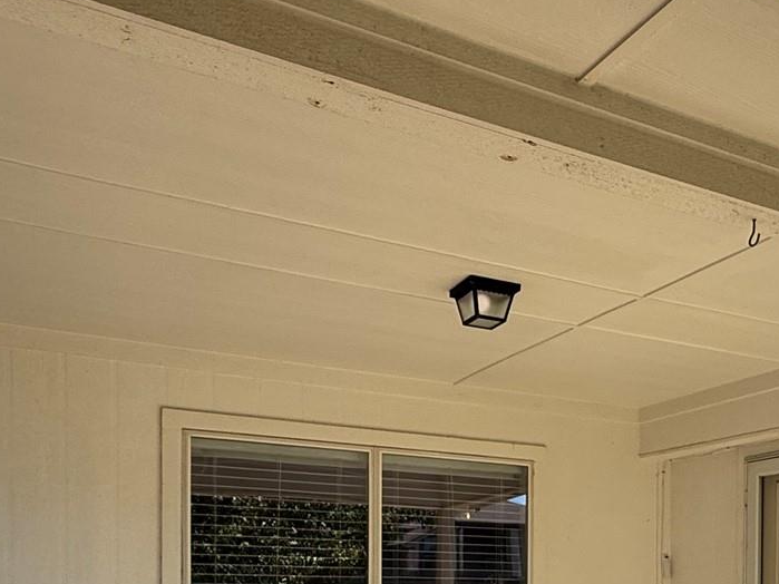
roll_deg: -0.2
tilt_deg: -0.3
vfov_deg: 31.9
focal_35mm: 41
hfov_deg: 45.0
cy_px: 610
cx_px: 525
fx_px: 923
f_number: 2.2
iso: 64
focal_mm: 2.22
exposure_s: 1/864
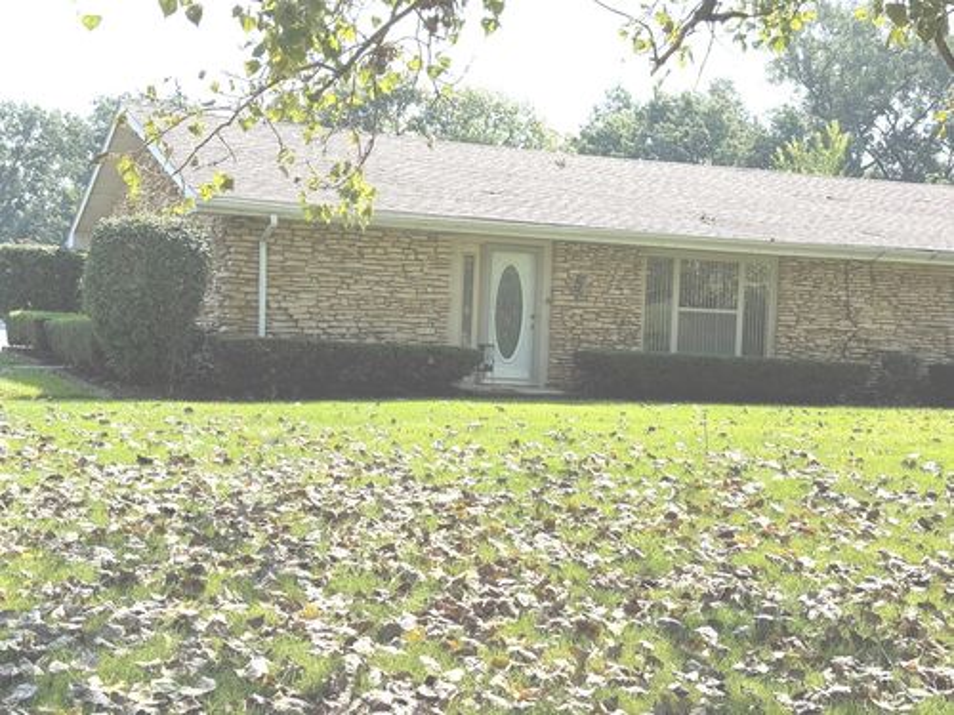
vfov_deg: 30.3
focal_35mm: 48
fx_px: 1323
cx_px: 477
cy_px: 358
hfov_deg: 39.7
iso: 64
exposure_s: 1/2494
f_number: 1.78
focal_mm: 6.76
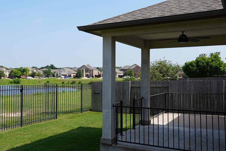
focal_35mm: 37
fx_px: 232
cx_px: 80
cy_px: 70
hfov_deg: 51.2
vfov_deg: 35.9
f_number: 9
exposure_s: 1/125
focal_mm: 14
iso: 80
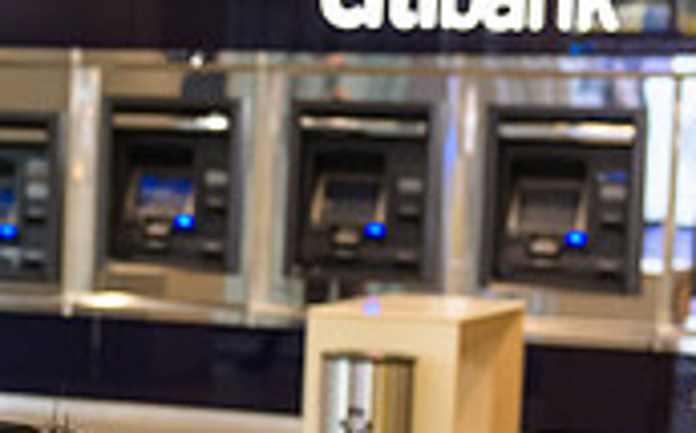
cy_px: 395
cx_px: -28
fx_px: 2482
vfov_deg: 9.9
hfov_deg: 15.6
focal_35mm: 131
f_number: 3.2
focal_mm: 38
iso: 800
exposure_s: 1/125
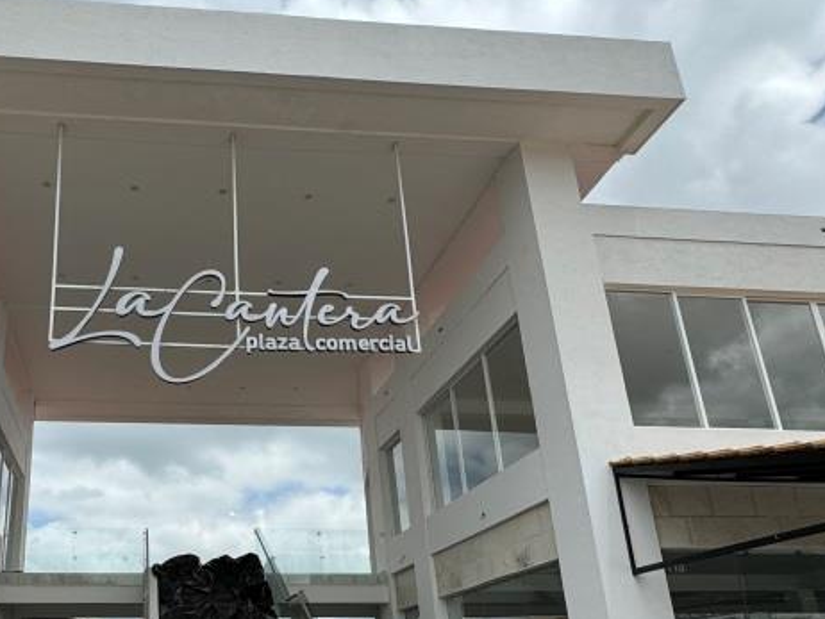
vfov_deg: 44.3
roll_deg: +0.9
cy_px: 444
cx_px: 205
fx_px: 739
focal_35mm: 31
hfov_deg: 55.5
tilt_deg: +19.3
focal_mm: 2.22
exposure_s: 1/2146
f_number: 2.2
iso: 50
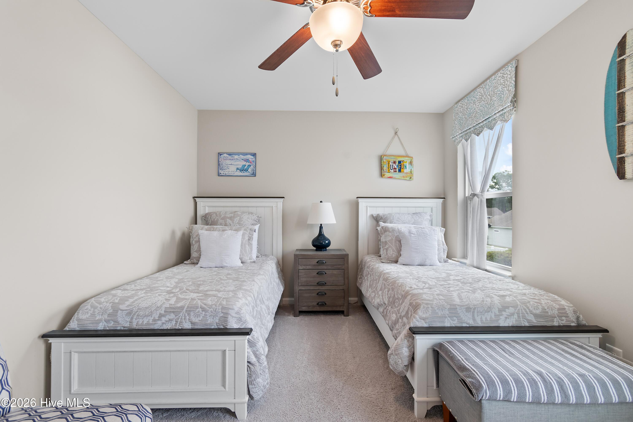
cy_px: 211
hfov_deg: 100.4
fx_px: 264
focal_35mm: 15
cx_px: 316
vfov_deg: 77.3
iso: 100
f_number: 4.5
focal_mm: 10
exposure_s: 1/13
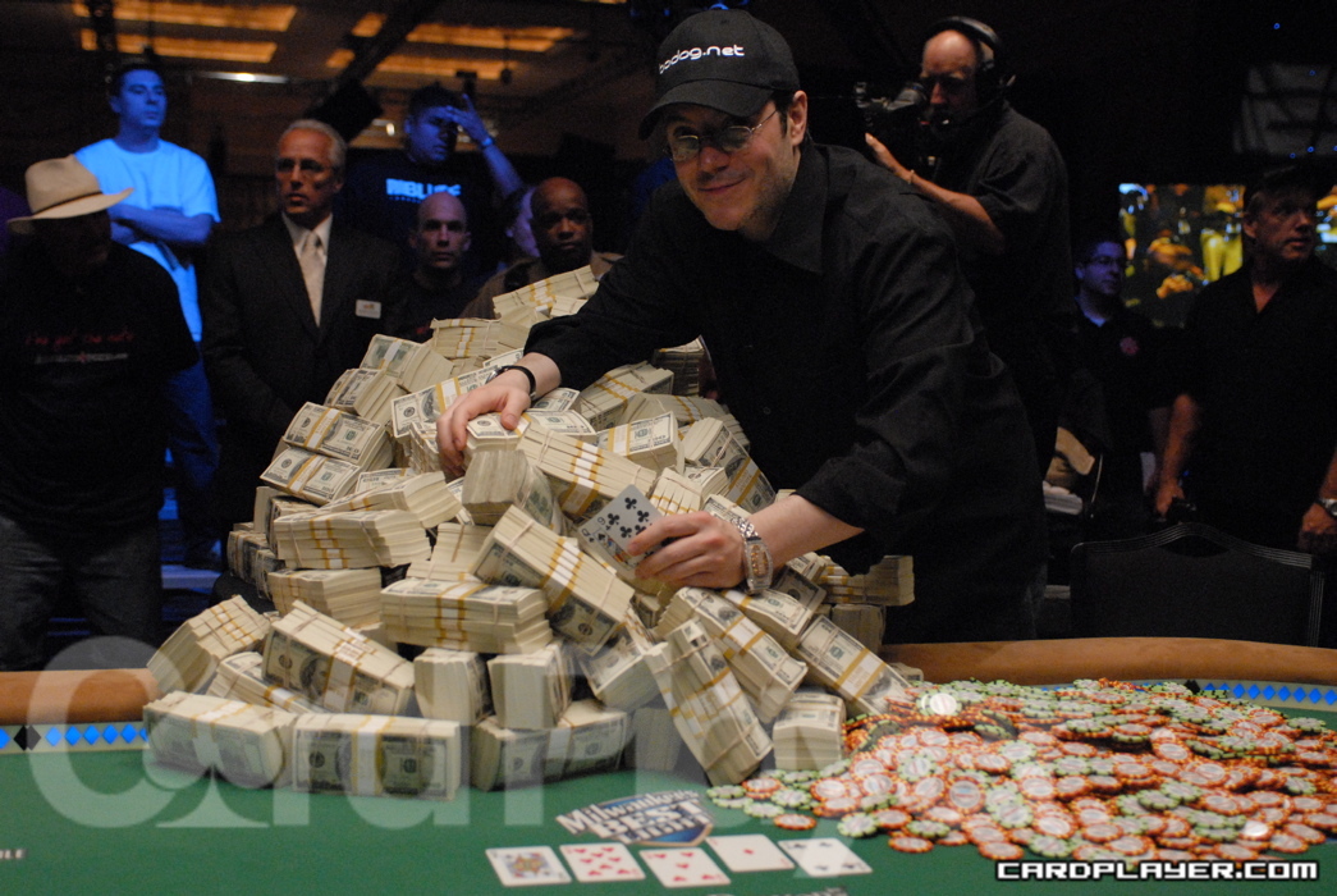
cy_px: 448
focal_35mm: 42
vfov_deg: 32.0
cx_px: 668
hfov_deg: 46.3
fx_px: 1562
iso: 1600
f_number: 3.2
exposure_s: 1/250
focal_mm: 28
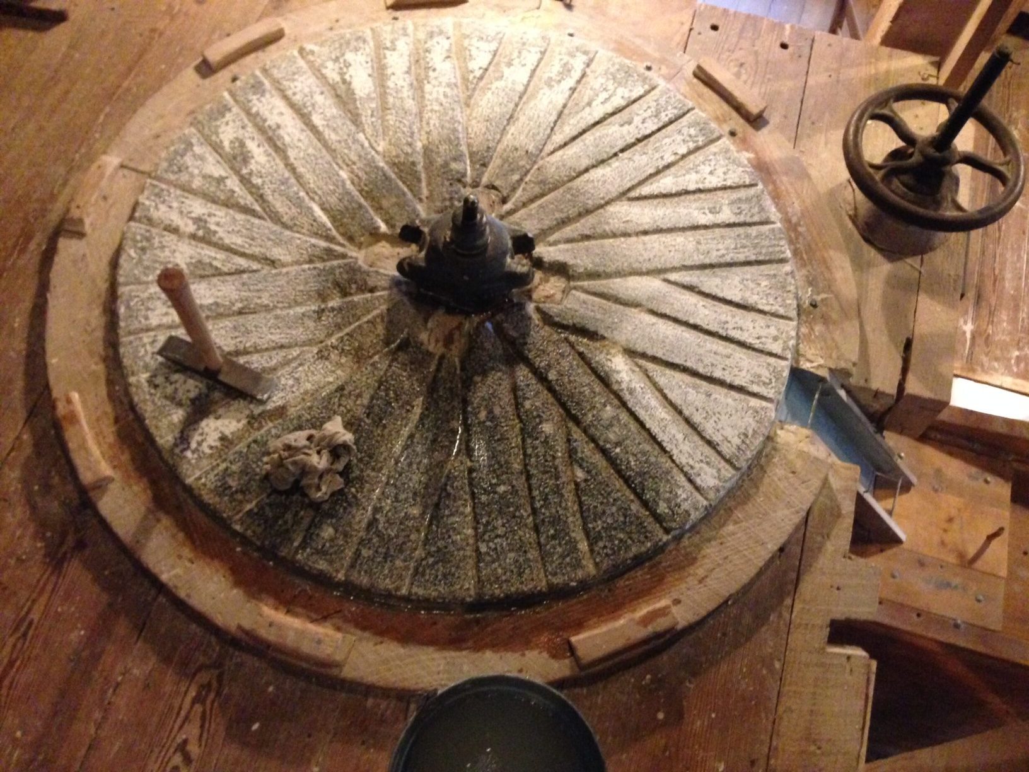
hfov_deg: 55.4
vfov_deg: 42.9
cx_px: 514
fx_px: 981
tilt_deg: -65.0
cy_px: 386
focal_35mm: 33
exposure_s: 1/15
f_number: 2.4
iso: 640
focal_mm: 4.12
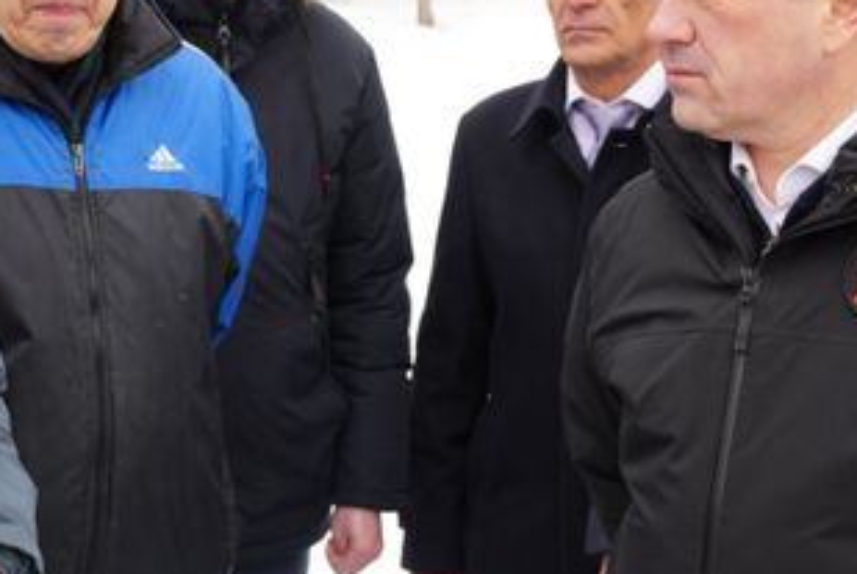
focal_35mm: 88
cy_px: 263
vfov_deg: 15.6
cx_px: 320
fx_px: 2098
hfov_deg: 23.0
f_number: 6.3
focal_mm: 39
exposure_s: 1/200
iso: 500
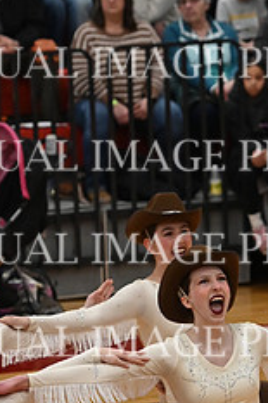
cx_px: 227
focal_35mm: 456
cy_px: 481
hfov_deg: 3.0
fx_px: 5099
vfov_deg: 4.5
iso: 3200
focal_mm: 122
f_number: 4
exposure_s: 1/400
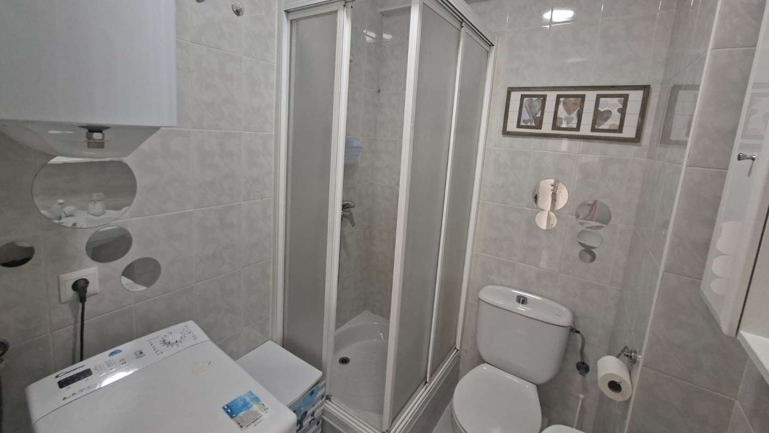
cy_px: 183
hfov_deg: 103.0
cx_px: 382
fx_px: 306
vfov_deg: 70.1
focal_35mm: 15
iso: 80
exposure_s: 1/50
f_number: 2.2
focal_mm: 1.74
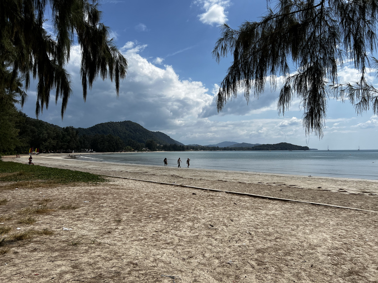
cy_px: 142
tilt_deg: +1.7
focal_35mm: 26
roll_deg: +0.7
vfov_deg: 53.1
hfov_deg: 67.3
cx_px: 189
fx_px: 284
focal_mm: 5.7
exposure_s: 1/10309
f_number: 1.5
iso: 50
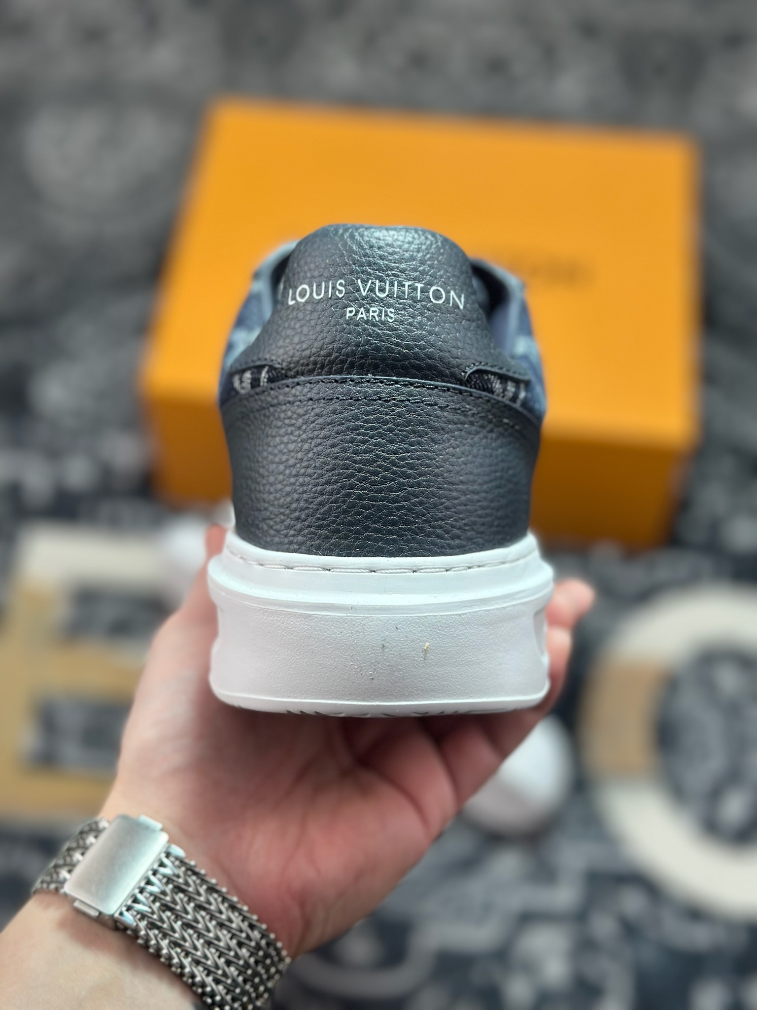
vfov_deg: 39.7
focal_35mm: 48
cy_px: 505
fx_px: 1400
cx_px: 378
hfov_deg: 30.3
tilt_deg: -55.6
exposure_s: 1/564
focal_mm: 6.86
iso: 80
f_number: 1.78
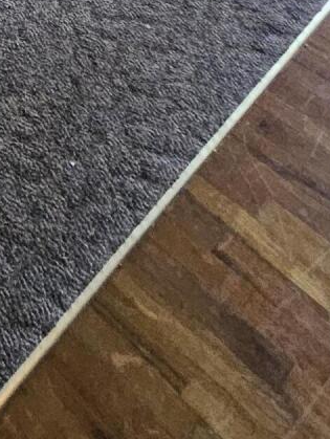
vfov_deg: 18.9
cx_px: -214
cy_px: -441
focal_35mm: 62
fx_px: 787
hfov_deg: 19.4
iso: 320
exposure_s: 1/40
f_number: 2.2
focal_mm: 1.74
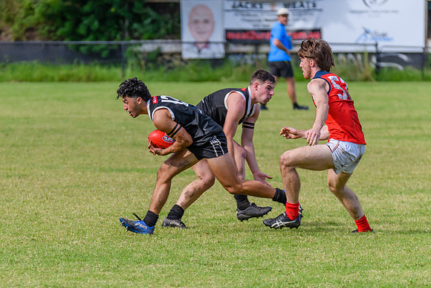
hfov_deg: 4.4
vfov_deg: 2.9
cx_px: 165
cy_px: 177
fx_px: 5611
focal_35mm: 469
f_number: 5.6
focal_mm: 300
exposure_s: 1/2000
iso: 900
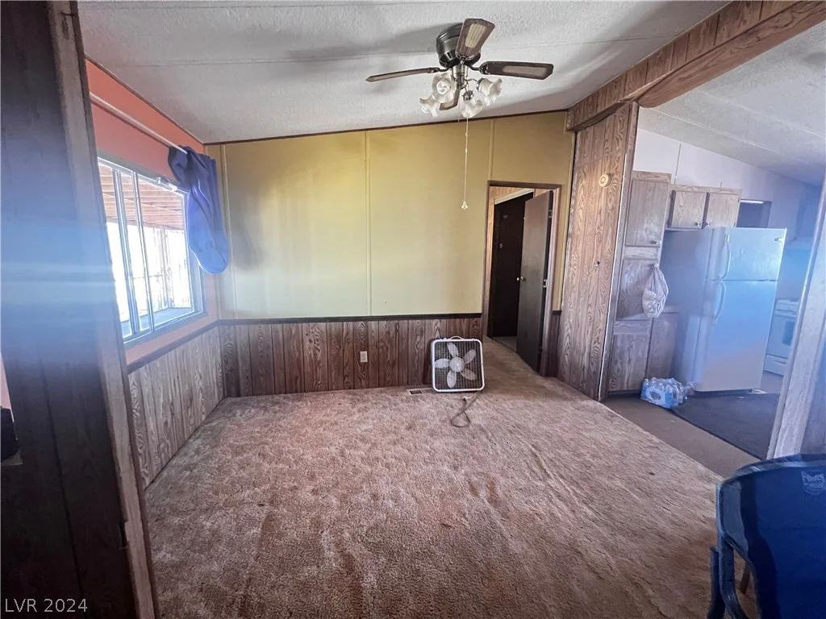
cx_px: 413
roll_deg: -1.0
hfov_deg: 106.2
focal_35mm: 13
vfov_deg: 89.9
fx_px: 310
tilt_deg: -10.2
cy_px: 310
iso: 800
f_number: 1.8
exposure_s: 1/60
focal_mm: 1.57
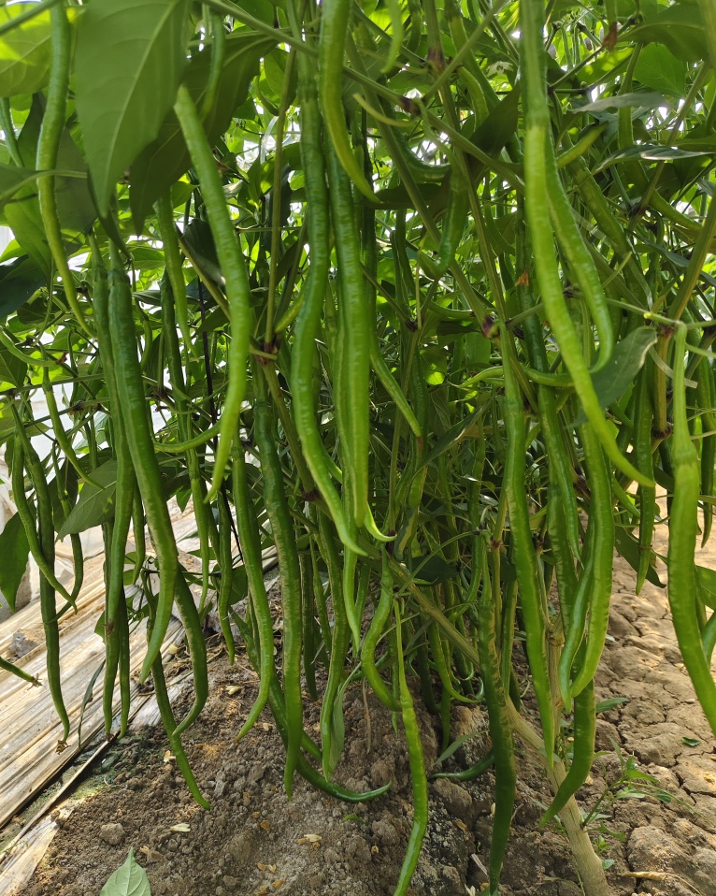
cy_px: 419
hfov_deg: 56.8
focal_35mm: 25
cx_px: 346
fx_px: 662
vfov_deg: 68.0
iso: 50
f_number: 1.88
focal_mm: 5.56
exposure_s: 1/437
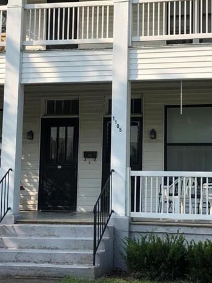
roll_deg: -1.3
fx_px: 588
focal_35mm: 72
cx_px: 110
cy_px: 109
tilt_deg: +8.2
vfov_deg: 27.0
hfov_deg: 20.4
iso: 20
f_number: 1.8
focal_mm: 3.99
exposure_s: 1/1312
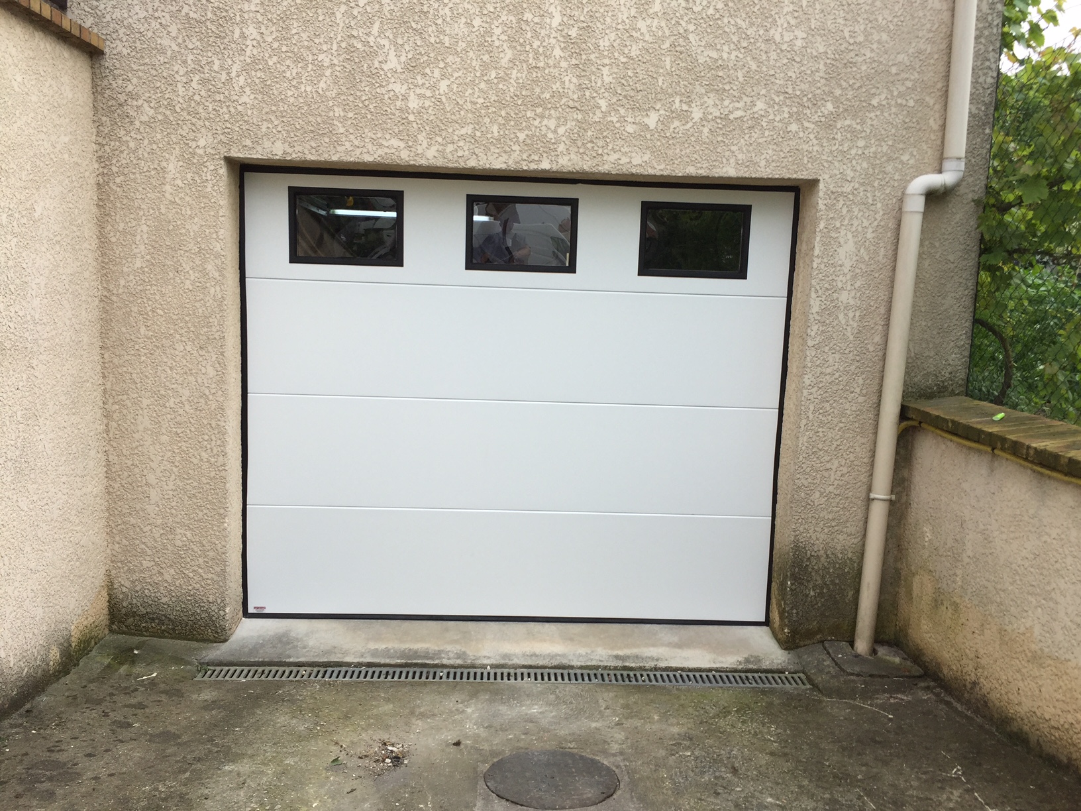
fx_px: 906
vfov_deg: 48.2
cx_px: 540
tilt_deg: -7.2
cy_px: 406
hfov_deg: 61.7
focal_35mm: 29
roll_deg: -0.8
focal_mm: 4.15
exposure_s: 1/1199
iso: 32
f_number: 2.2
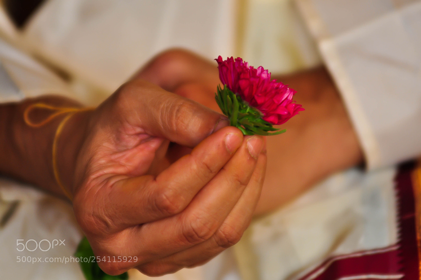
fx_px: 3504
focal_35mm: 300
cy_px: 140
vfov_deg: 4.6
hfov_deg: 6.9
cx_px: 210
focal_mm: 200
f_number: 2.8
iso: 200
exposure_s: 1/250
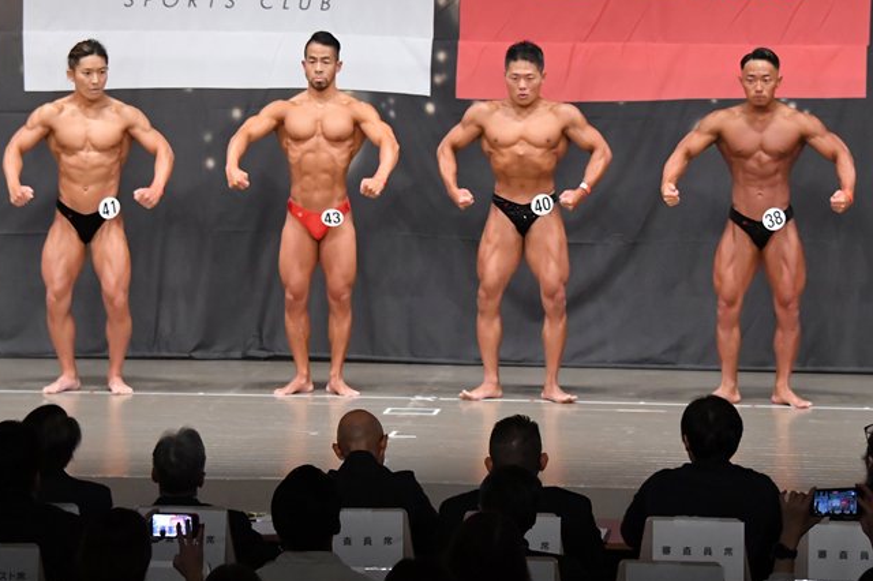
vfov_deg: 8.2
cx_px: 443
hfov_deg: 12.3
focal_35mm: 167
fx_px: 4047
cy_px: 232
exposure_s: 1/400
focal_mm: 92
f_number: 5.6
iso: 6400
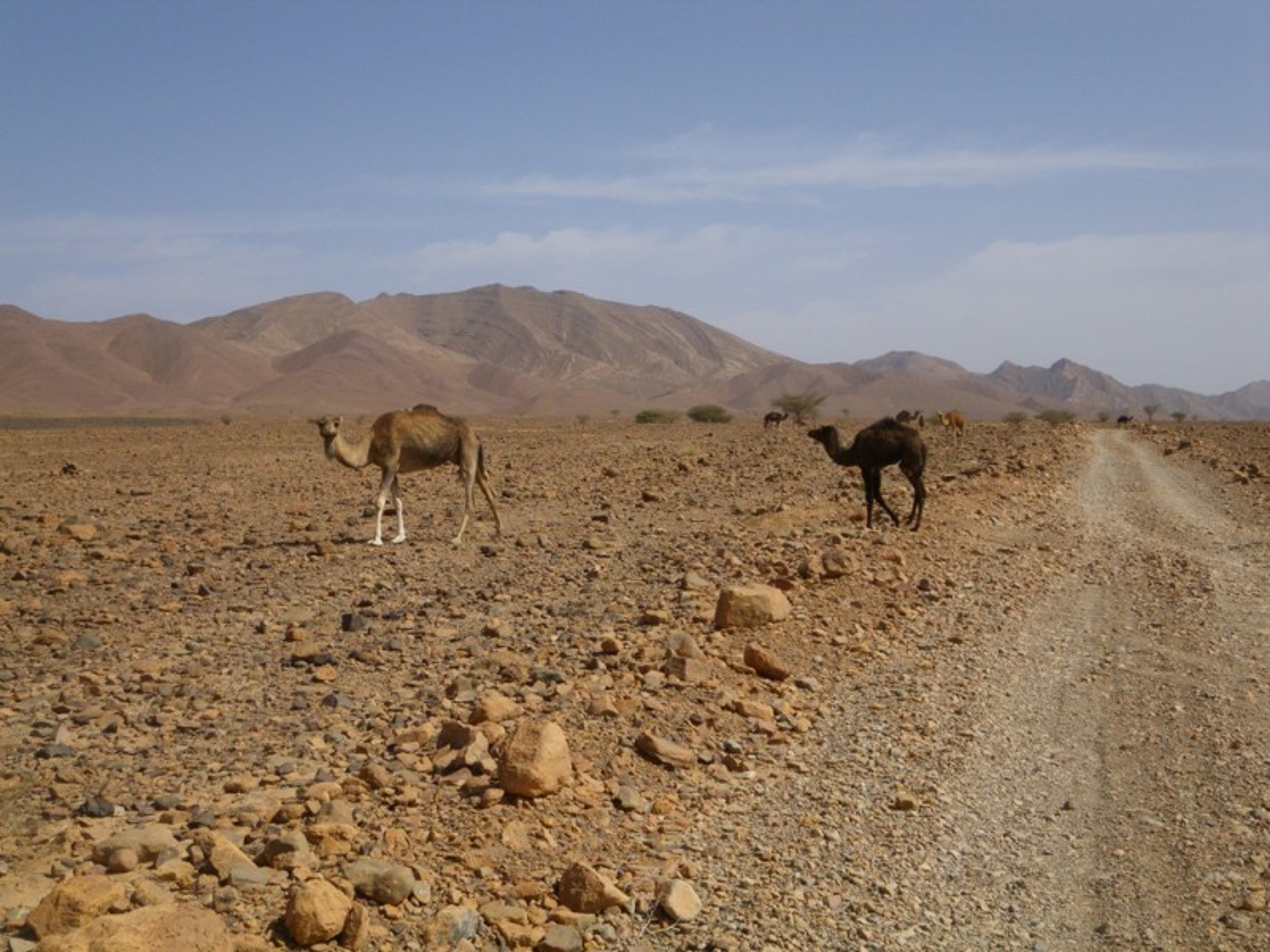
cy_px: 476
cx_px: 635
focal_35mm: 42
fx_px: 1541
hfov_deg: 44.8
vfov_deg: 34.3
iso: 64
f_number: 5
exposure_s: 1/640
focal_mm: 7.5
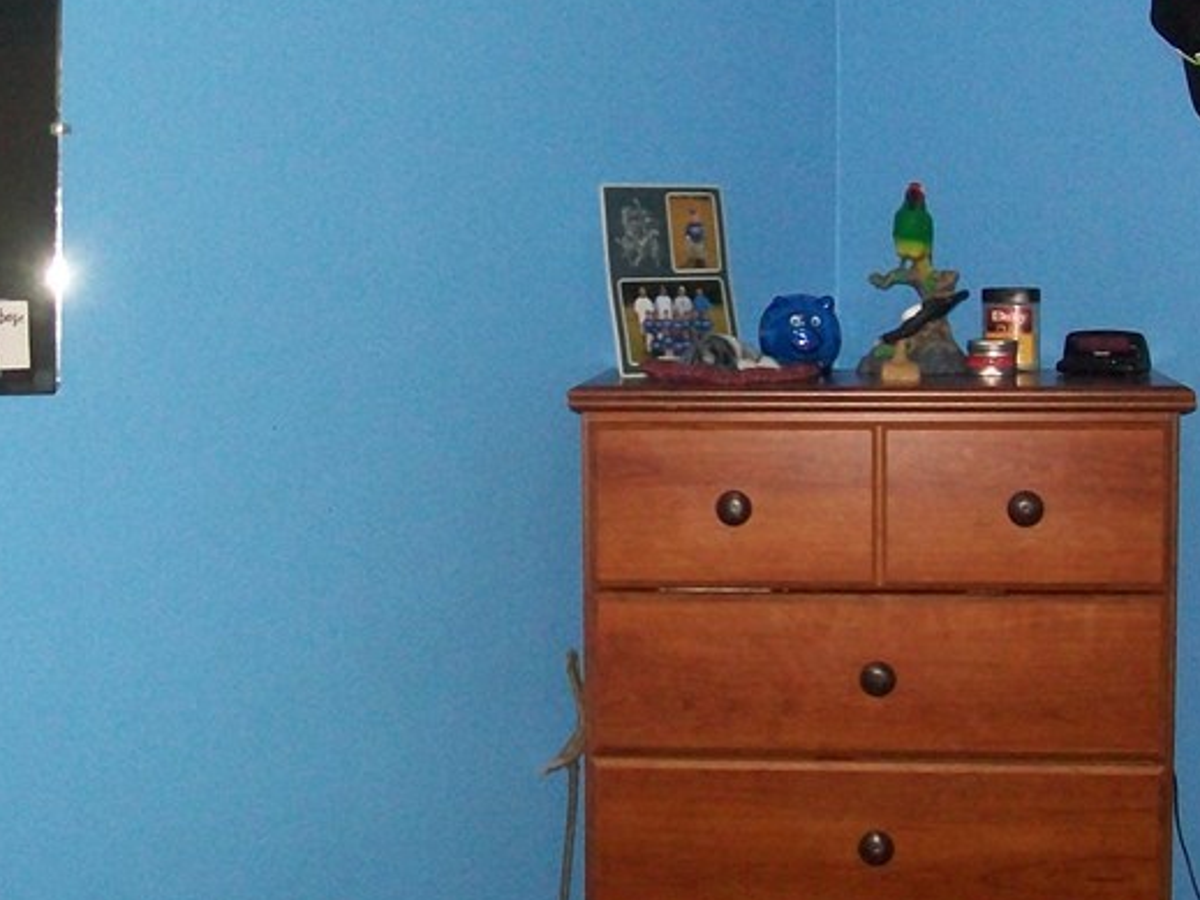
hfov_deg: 27.3
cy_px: 340
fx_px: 2461
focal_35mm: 71
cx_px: 474
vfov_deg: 20.7
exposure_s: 1/60
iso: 160
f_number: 2.7
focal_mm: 6
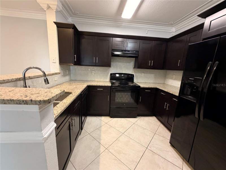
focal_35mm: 14
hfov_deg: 102.1
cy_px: 85
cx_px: 113
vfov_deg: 85.7
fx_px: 91
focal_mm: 2.22
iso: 500
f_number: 2.2
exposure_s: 1/60
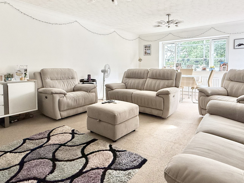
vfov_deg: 60.7
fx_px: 155
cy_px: 75
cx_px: 130
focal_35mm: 22
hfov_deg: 76.3
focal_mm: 2.22
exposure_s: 1/99
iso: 100
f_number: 2.2
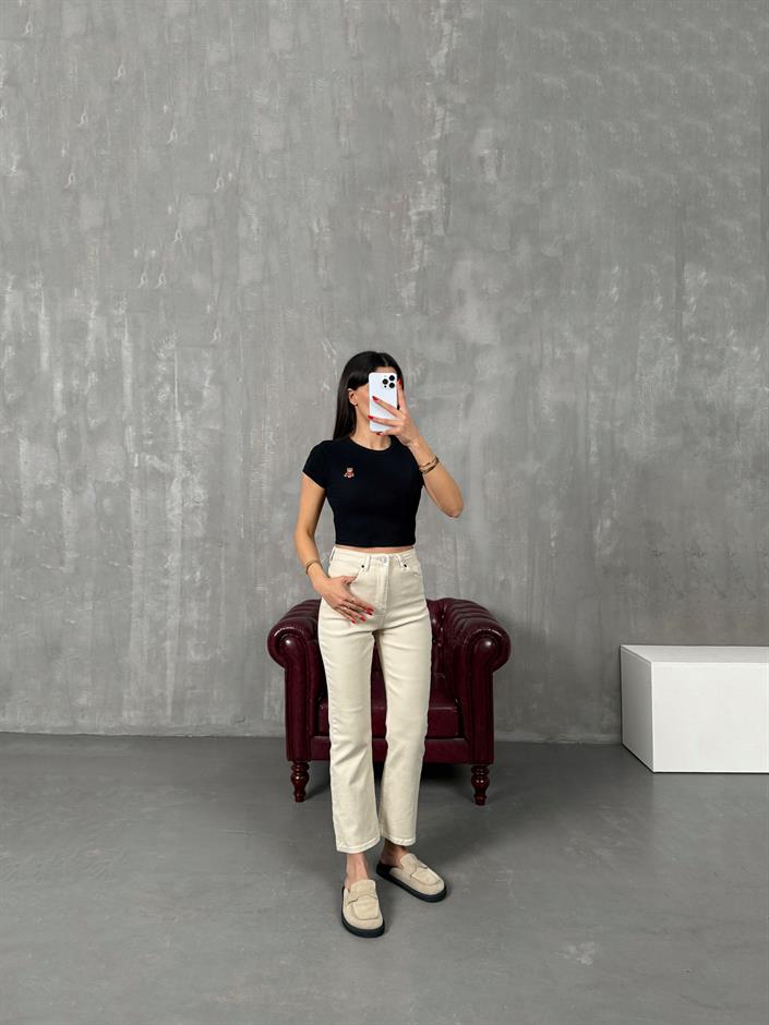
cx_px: 384
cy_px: 512
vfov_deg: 71.6
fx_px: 711
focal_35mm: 24
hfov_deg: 56.8
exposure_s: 1/121
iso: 160
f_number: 1.78
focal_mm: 6.76
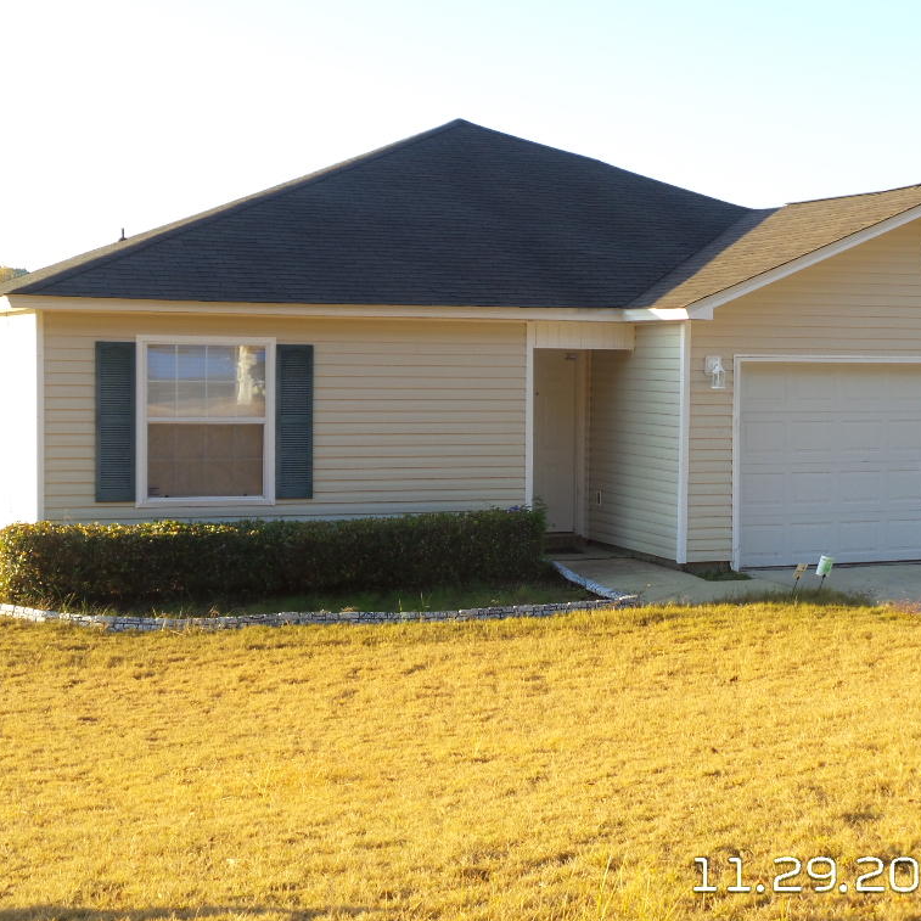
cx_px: 597
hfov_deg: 28.0
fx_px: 1836
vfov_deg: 28.2
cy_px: 455
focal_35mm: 61
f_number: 3.8
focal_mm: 9.2
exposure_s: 1/200
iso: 100
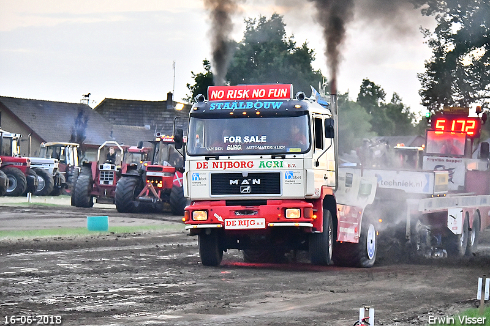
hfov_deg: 11.0
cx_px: 245
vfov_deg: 7.3
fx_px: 2551
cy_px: 163
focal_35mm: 188
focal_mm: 125
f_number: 5.6
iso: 8000
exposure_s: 1/400
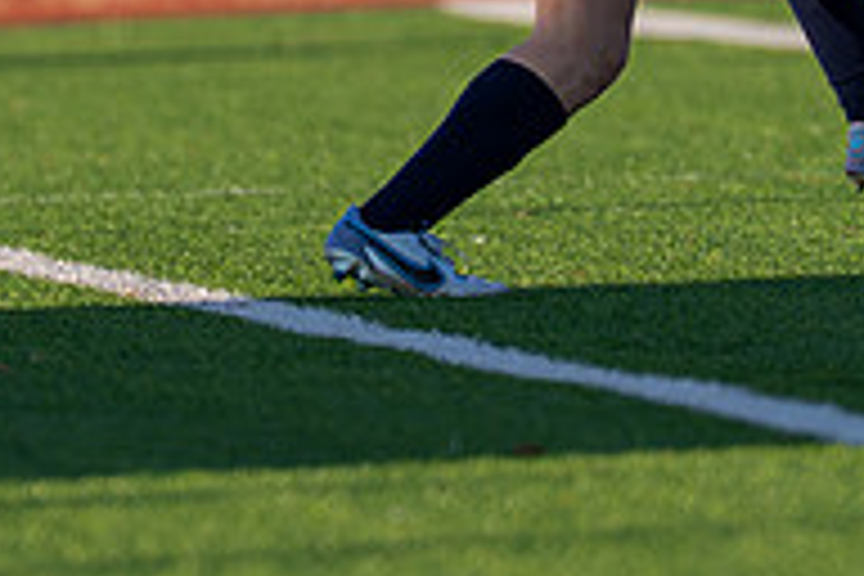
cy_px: -370
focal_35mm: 1349
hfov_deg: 1.5
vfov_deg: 1.0
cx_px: 353
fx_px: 32373
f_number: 2.8
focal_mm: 200
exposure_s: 1/3200
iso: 200
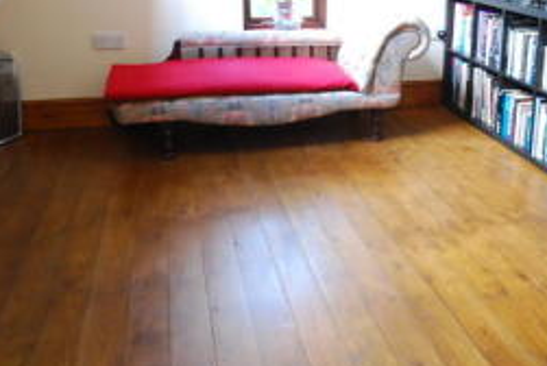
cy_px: 88
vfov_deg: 33.6
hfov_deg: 47.6
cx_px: 411
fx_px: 593
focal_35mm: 39
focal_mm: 10
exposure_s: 1/5
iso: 200
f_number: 7.1
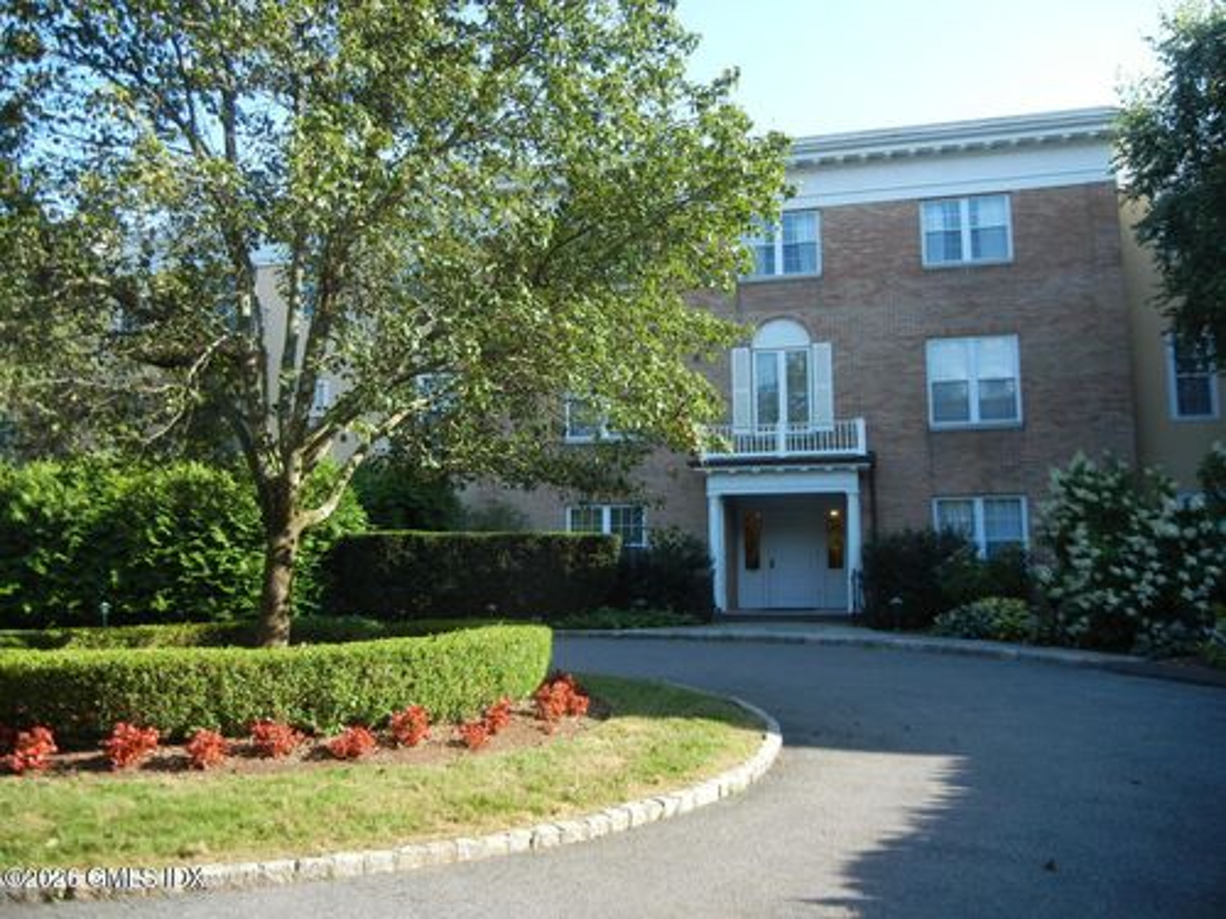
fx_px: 1063
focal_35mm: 30
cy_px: 460
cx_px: 613
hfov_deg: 60.0
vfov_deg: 46.8
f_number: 3.5
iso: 160
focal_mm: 5.4
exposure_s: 1/316
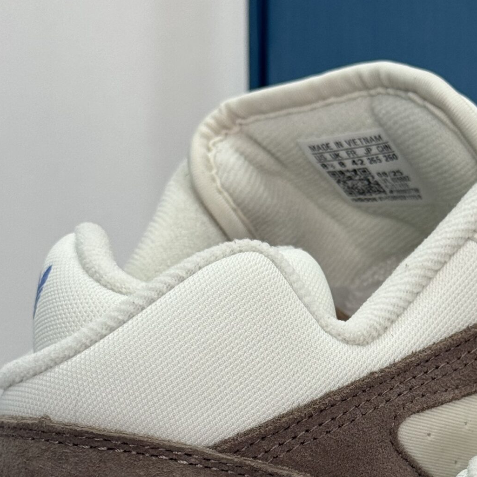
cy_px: 445
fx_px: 1653
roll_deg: +0.1
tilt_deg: -2.4
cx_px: 393
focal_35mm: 106
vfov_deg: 16.2
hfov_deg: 16.3
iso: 80
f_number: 1.78
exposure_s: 1/120
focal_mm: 6.76
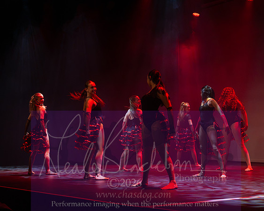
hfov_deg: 28.7
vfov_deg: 23.1
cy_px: 92
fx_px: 516
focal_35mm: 66
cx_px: 118
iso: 4000
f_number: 5
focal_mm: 50
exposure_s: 1/200
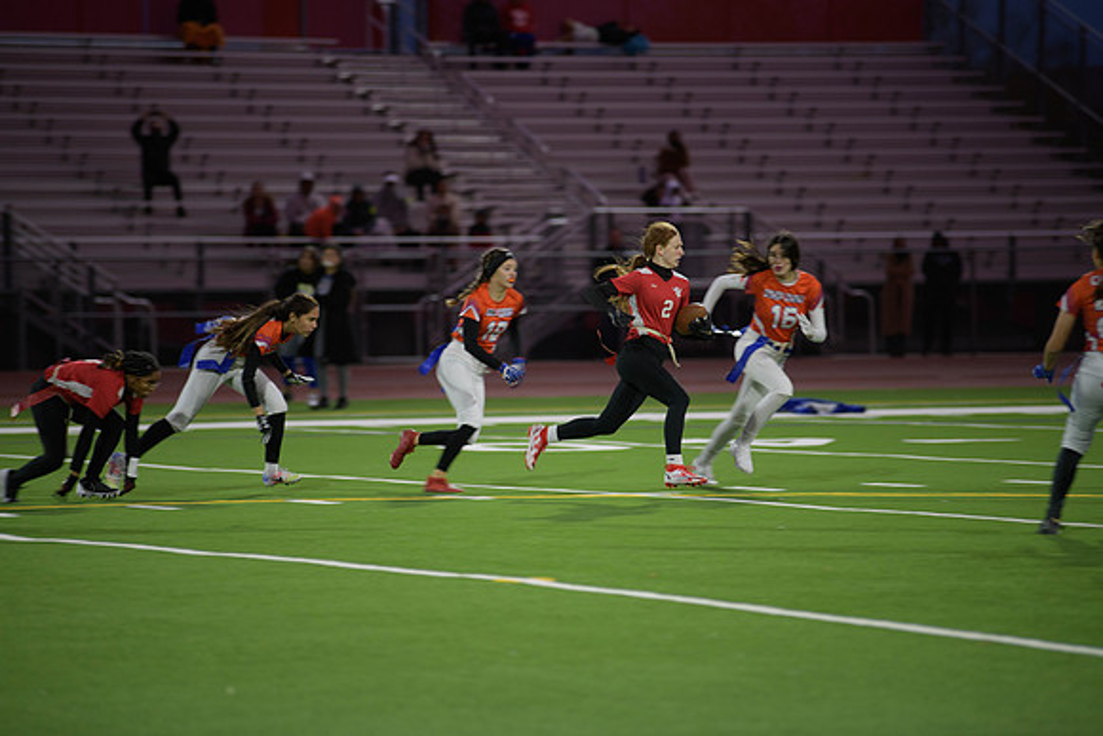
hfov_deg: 10.3
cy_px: 368
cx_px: 552
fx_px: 6129
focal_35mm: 200
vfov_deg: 6.9
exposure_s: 1/200
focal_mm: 200
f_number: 2.8
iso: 720
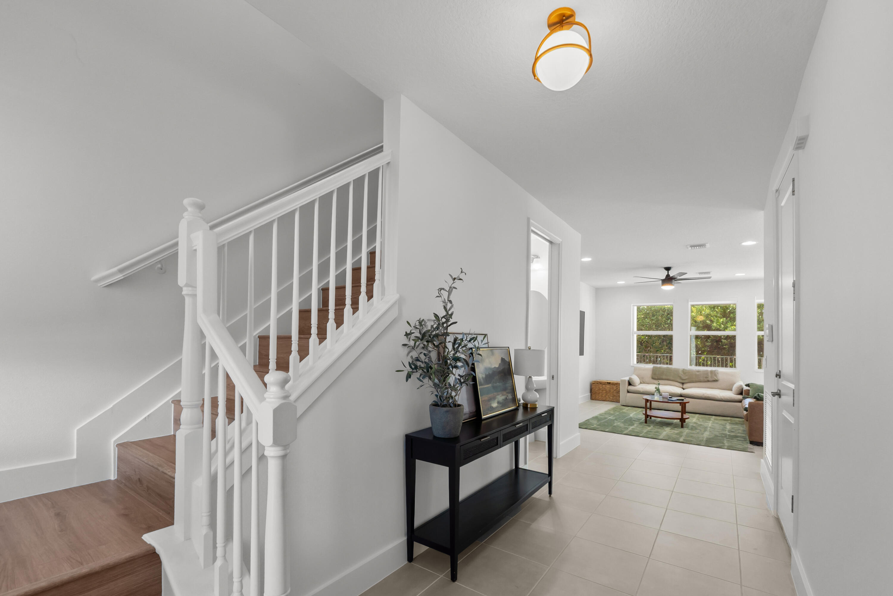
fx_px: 372
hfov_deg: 100.4
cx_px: 446
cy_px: 298
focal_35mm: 15
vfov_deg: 77.3
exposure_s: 1/5
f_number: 8
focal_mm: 10
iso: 100
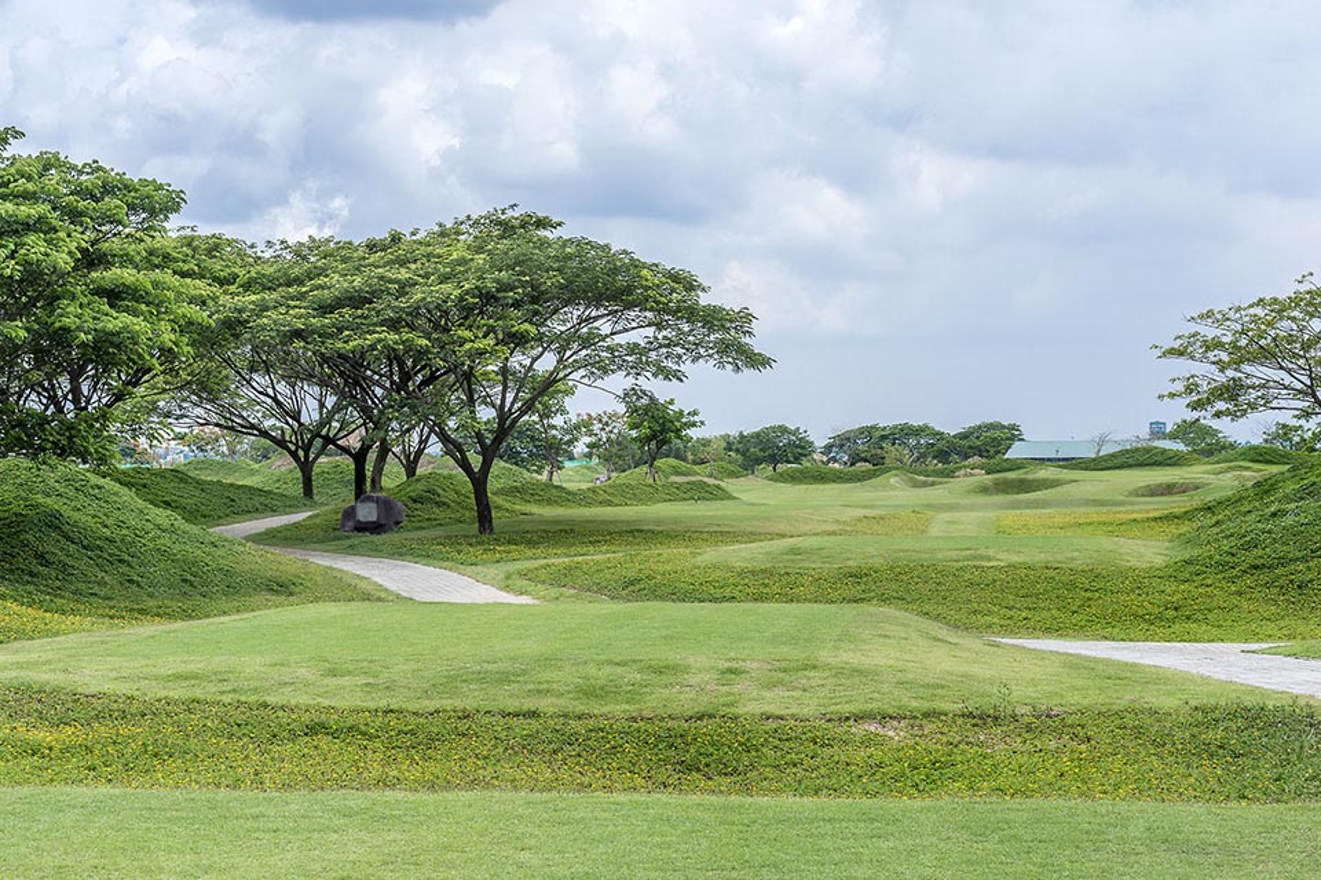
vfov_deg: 19.4
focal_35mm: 70
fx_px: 2567
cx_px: 660
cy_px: 440
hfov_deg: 28.9
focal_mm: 70
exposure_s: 1/100
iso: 200
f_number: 20
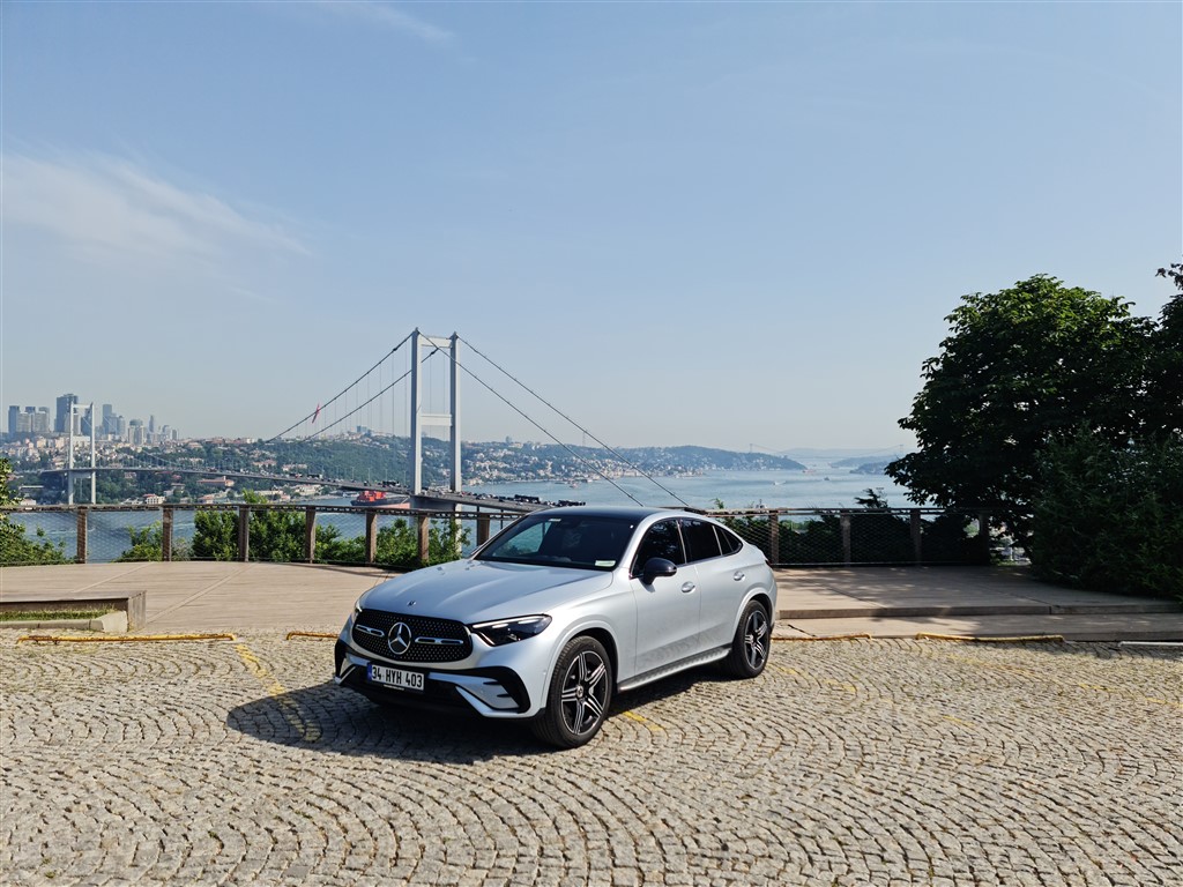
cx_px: 592
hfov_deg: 69.4
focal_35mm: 25
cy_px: 444
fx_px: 854
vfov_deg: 54.9
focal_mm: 7
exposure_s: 1/1220
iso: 50
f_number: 1.8
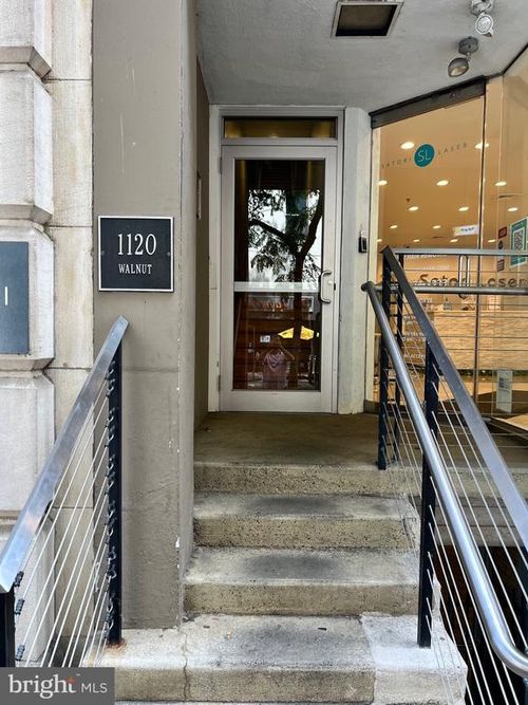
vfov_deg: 67.3
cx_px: 264
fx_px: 529
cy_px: 352
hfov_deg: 53.0
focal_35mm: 26
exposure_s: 1/120
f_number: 1.5
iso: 40
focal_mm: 5.7
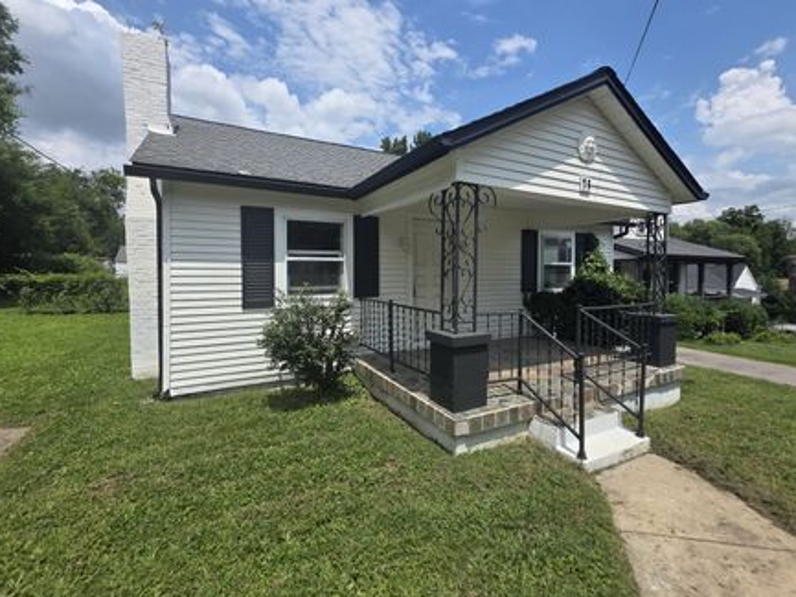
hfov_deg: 98.1
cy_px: 286
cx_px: 406
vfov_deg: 81.7
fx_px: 345
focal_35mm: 15
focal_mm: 2.2
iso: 40
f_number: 1.9
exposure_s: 1/2921
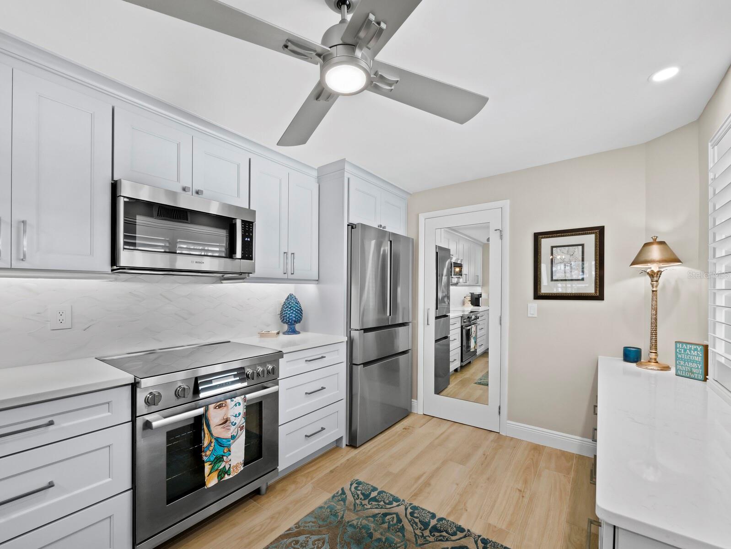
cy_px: 274
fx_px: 296
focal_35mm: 14
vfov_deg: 85.7
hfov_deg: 102.0
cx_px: 366
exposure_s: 1/2.5
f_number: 11
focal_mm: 7
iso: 320
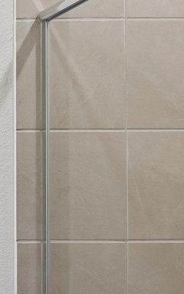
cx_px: -301
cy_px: 208
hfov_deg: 12.2
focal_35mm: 77
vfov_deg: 26.6
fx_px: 618
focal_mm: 15
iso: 400
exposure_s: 1/15
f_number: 8
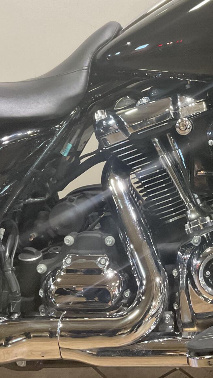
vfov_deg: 37.8
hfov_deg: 21.1
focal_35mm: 55
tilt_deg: -18.7
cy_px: 180
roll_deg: -0.3
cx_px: 212
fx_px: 552
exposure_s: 1/60
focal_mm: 3
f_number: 1.8
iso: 160
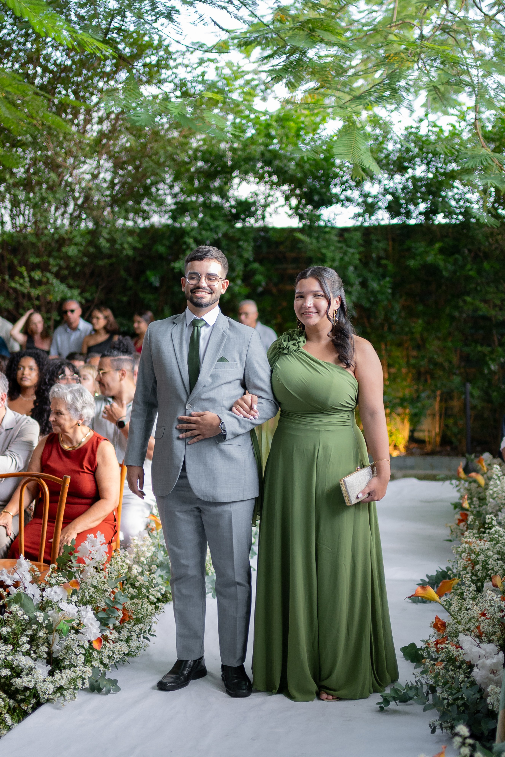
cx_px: 252
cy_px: 378
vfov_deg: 38.2
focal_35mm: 52
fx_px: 1094
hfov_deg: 26.0
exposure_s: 1/800
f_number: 1.4
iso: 640
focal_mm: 35
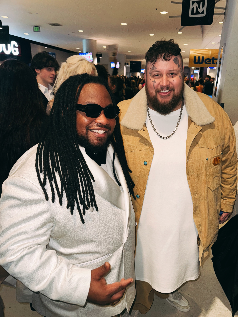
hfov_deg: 56.8
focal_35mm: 24
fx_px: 220
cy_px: 158
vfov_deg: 71.6
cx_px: 119
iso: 100
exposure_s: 1/20
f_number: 1.78
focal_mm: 6.86
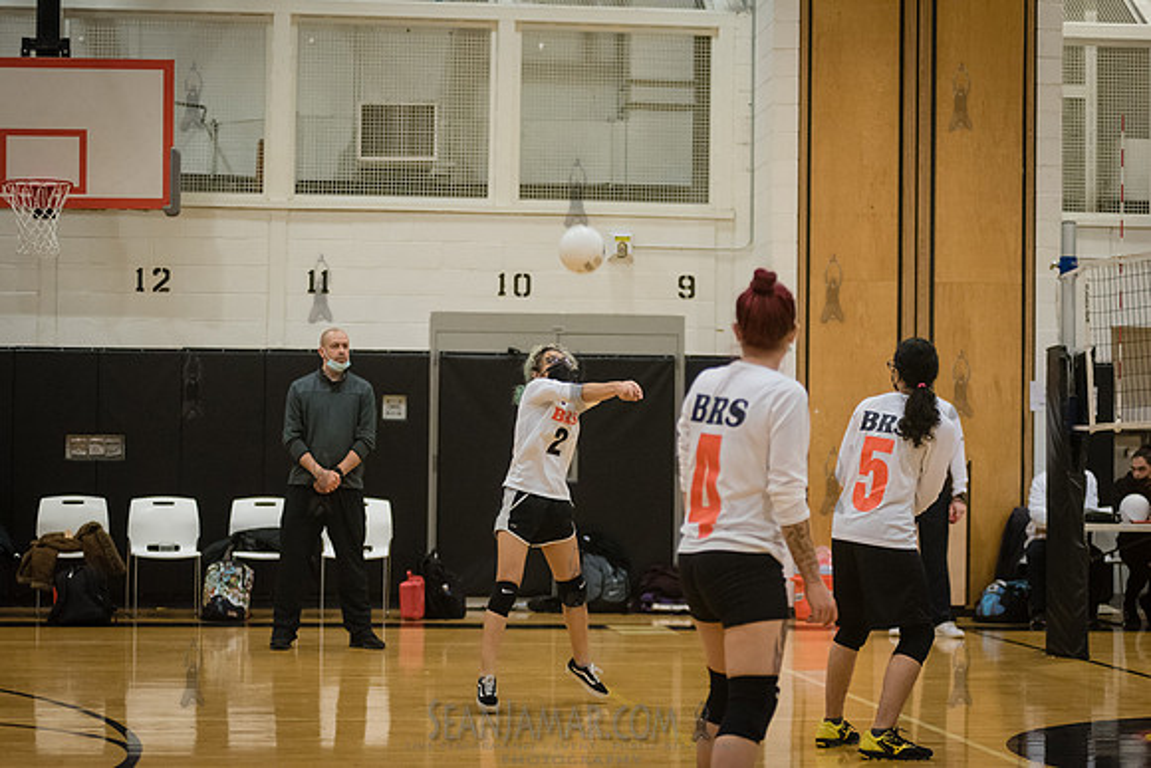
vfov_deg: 17.1
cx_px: 576
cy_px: 384
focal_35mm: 80
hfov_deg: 25.4
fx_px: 2558
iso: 5000
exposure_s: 1/400
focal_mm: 80
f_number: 3.2
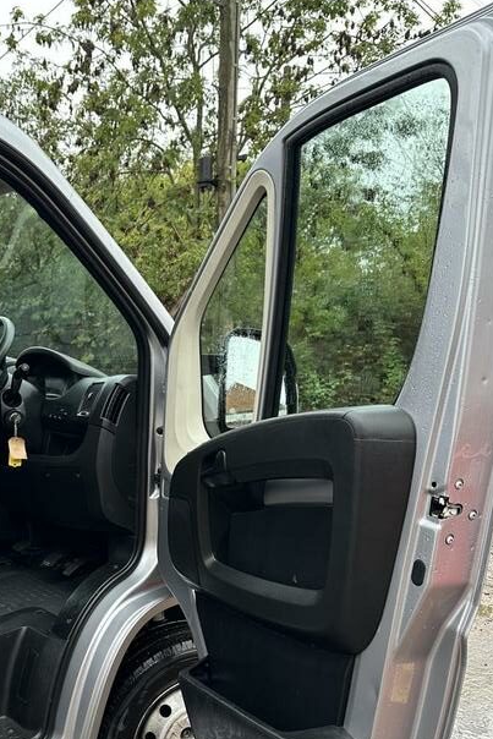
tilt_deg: -7.9
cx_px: 128
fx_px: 760
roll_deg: +0.6
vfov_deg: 51.4
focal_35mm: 37
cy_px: 453
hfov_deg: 35.2
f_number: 1.78
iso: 64
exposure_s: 1/164
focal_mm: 6.86
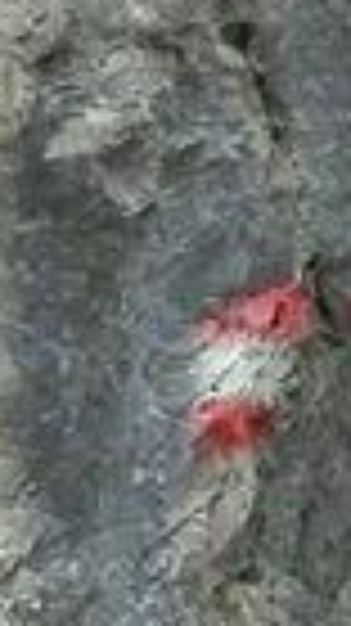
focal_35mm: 151
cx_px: 1143
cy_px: -140
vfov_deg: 13.8
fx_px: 2503
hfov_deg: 7.0
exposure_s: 1/100
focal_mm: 4.3
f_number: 2.8
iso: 100
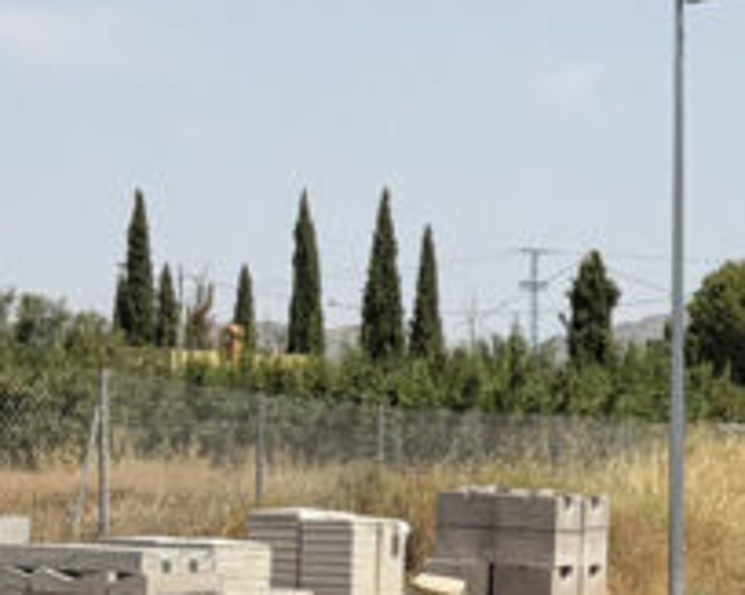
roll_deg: +0.1
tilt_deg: +0.6
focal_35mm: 235
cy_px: 376
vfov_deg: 6.6
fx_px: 5179
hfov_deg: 8.0
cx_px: 1337
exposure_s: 1/7143
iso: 64
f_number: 1.78
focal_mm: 6.76
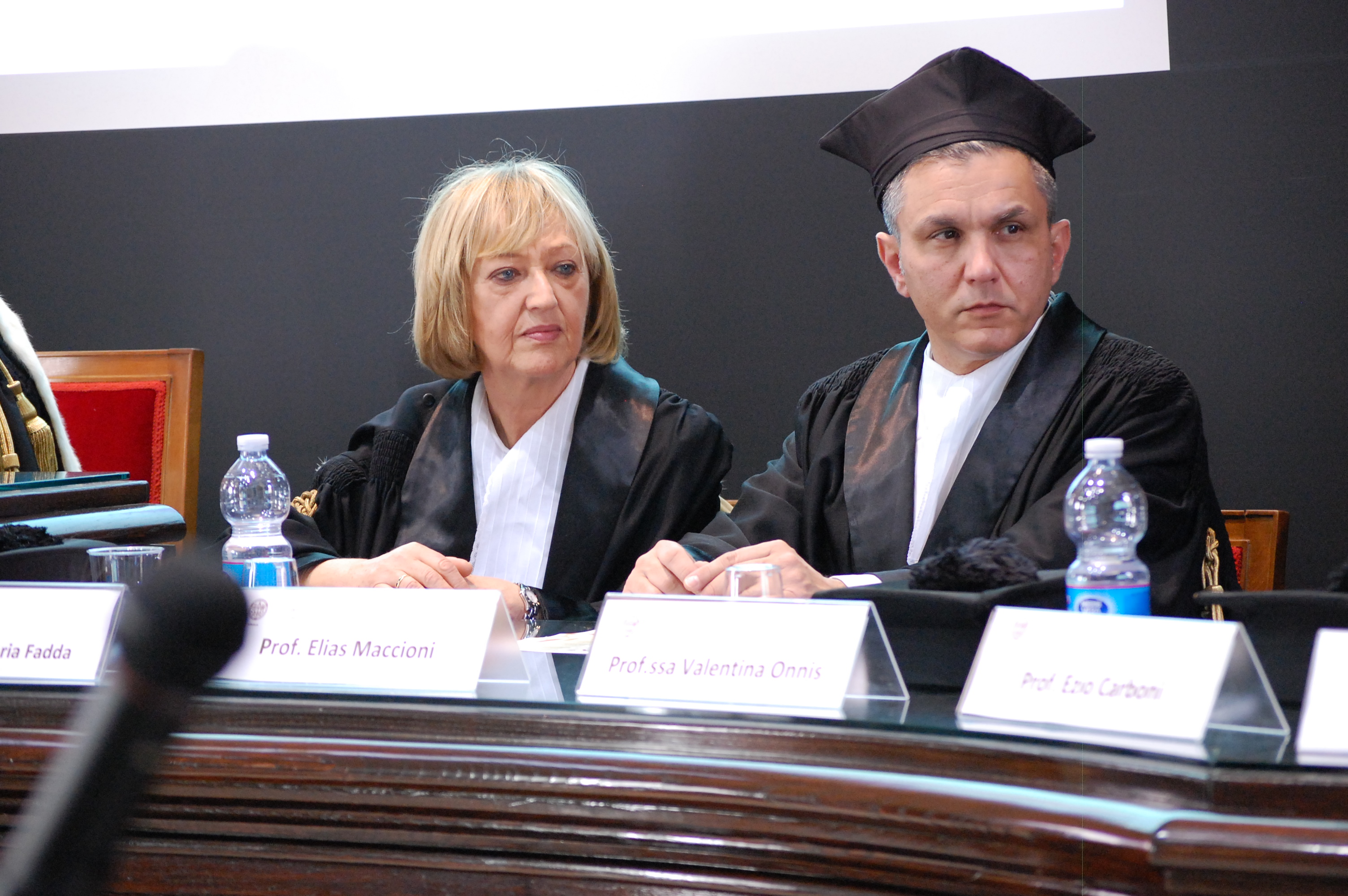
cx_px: 674
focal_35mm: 128
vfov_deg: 10.7
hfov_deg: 16.1
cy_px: 448
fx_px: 4770
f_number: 4.5
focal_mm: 85
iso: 1600
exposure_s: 1/20
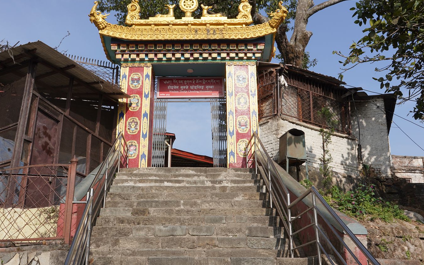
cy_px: 136
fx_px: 416
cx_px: 188
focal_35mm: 36
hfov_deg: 53.9
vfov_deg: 35.3
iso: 100
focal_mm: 24
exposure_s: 1/100
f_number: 16
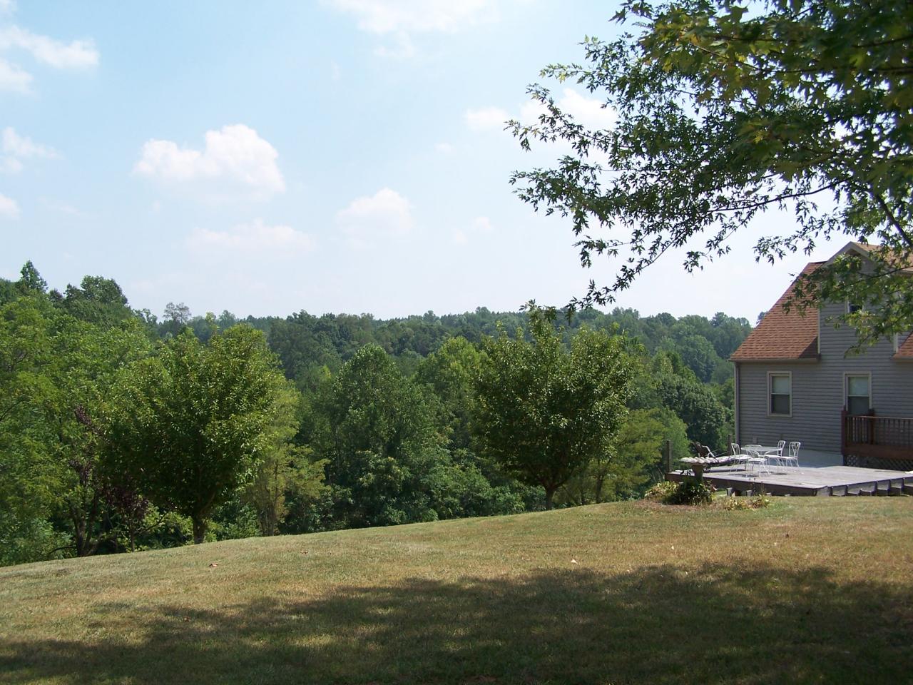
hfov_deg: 49.0
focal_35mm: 38
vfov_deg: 37.7
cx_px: 456
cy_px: 342
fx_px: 1002
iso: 80
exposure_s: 1/640
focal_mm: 6.3
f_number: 4
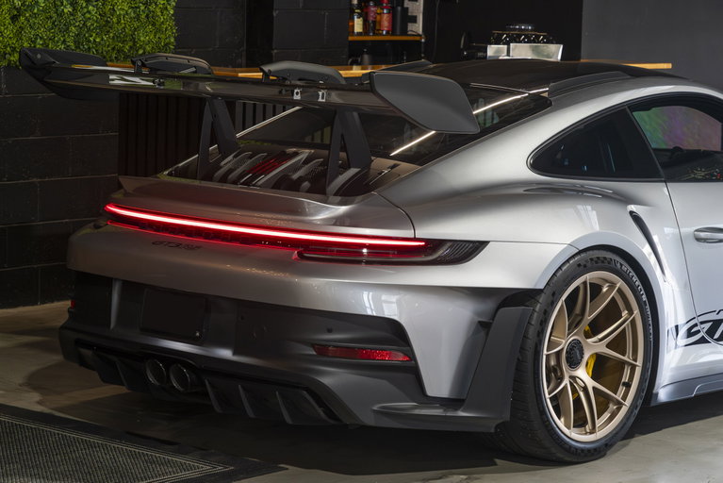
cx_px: 362
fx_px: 2109
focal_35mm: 105
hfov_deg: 19.4
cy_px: 242
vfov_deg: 13.1
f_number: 5
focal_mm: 70
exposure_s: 1/60
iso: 3200
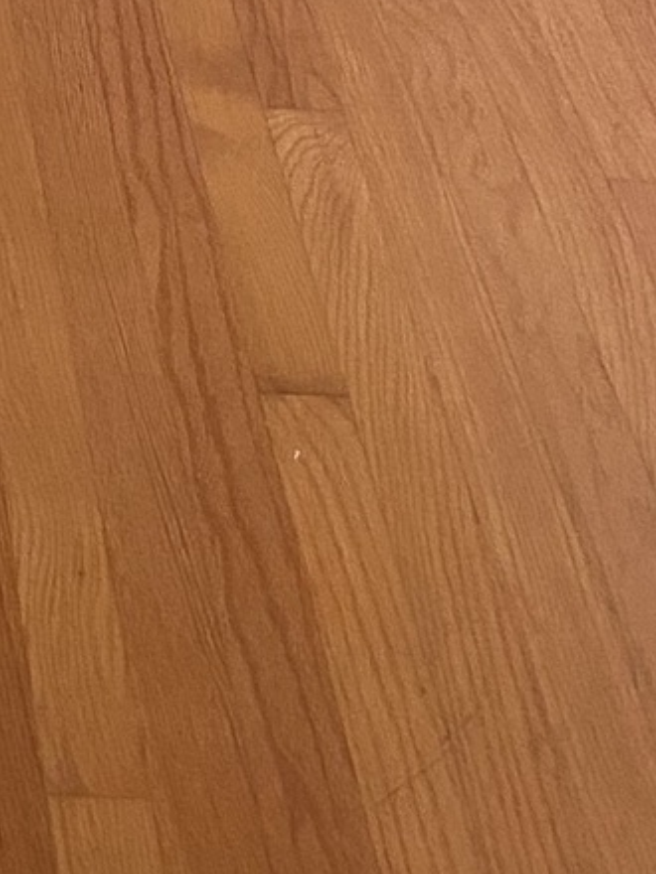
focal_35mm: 136
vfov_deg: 12.9
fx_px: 3436
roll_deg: +1.5
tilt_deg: -15.6
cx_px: -604
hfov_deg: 10.2
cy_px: -789
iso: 125
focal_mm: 4.25
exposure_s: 1/67
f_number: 1.8
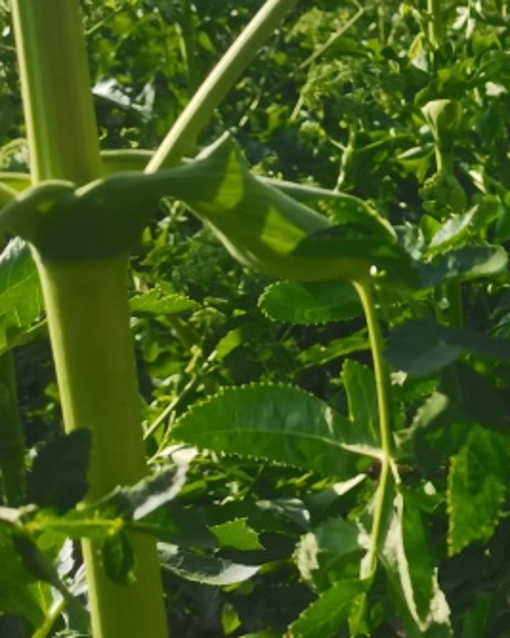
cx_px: 581
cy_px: 364
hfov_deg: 18.1
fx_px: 1529
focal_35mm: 81
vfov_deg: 23.6
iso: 50
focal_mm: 5.58
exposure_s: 1/967
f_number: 1.8
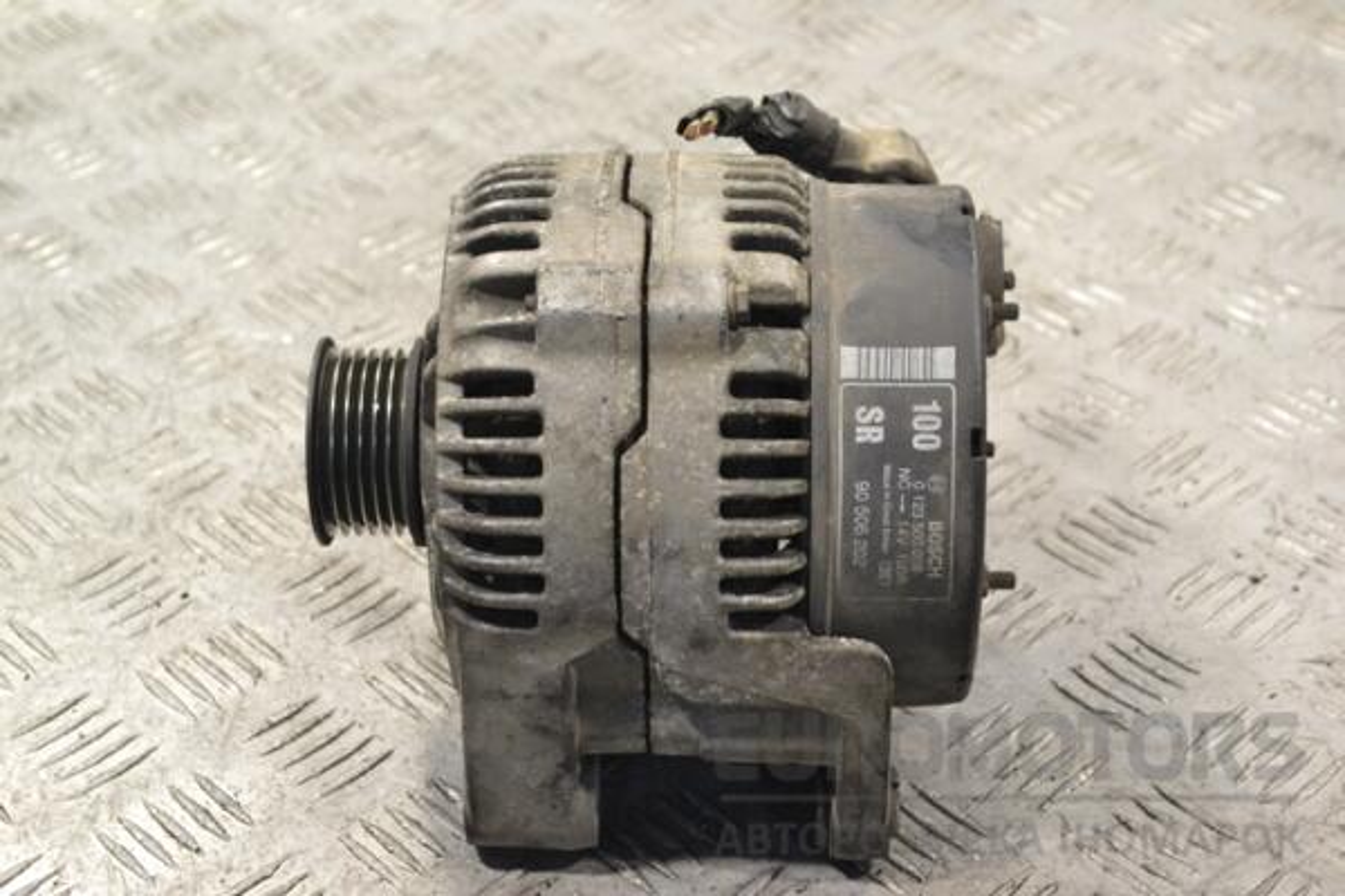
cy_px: 448
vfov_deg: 19.7
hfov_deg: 29.2
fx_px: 2578
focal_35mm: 69
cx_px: 672
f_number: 7.1
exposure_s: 1/200
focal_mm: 46
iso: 3200
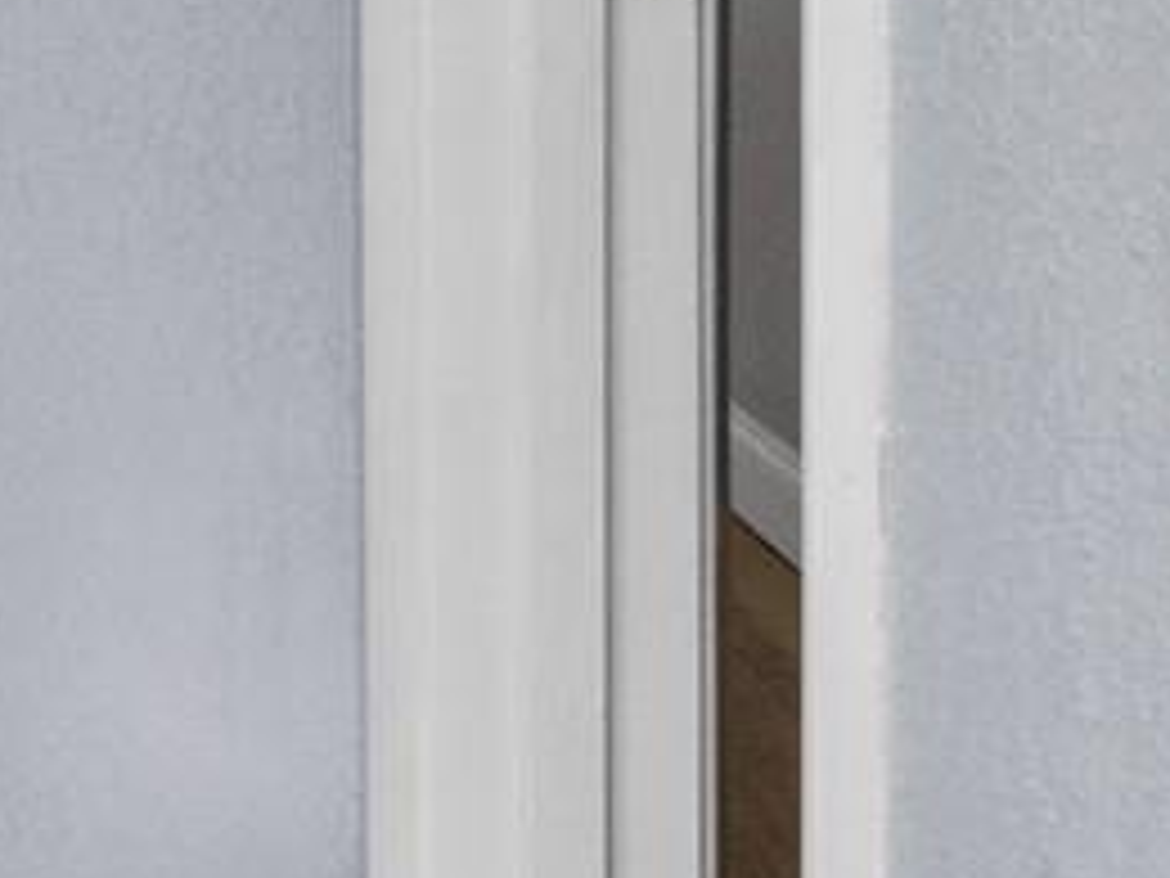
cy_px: -396
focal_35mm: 86
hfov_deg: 11.7
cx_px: -2302
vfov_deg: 15.9
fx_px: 2907
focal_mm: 7
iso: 800
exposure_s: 1/50
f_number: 8
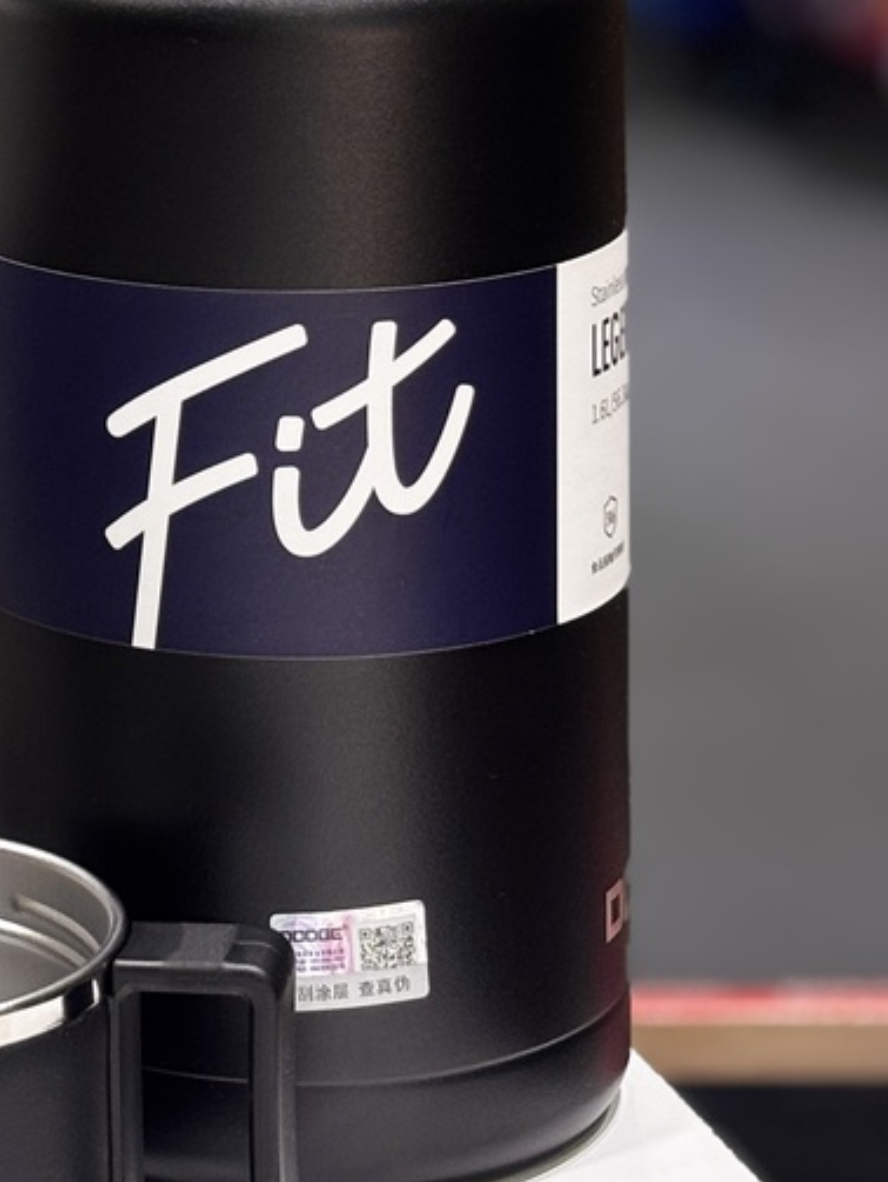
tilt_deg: -8.6
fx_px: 4817
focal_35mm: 141
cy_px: -90
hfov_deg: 10.4
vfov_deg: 13.7
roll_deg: +0.6
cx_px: -16
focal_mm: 5.96
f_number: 1.6
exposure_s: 1/50
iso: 32
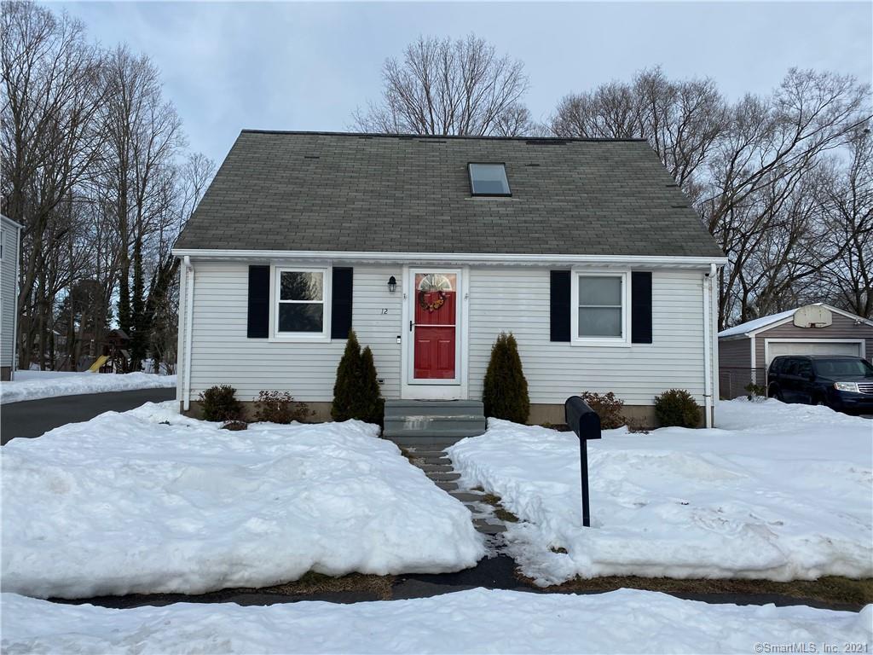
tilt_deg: +1.5
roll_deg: -0.5
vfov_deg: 53.1
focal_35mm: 26
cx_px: 436
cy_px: 328
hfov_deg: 67.3
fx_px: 656
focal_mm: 4.25
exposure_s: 1/2519
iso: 32
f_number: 1.8
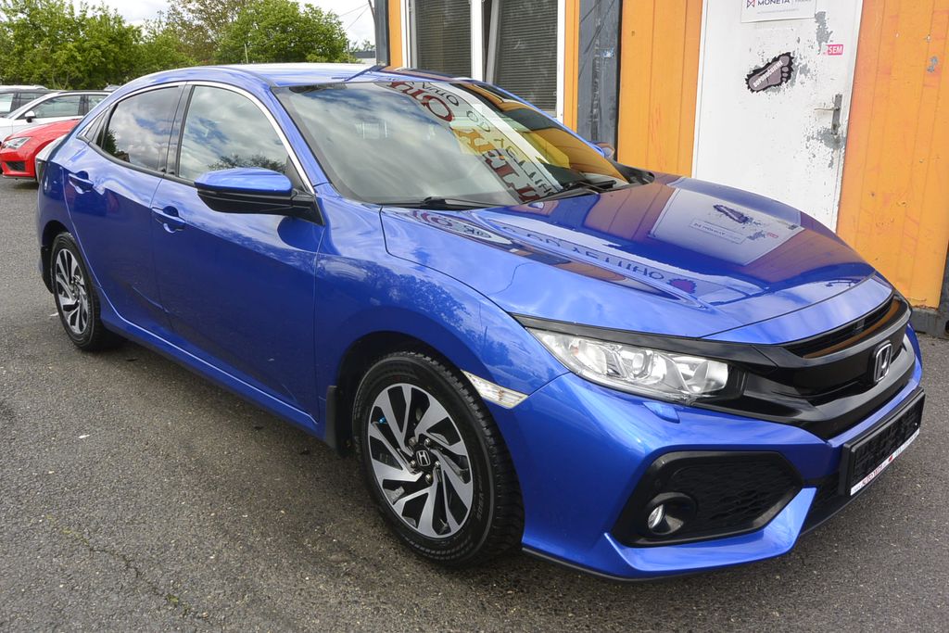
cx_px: 474
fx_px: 765
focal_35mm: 29
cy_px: 316
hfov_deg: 63.7
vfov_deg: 45.0
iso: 160
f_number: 6.3
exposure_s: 1/250
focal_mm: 11
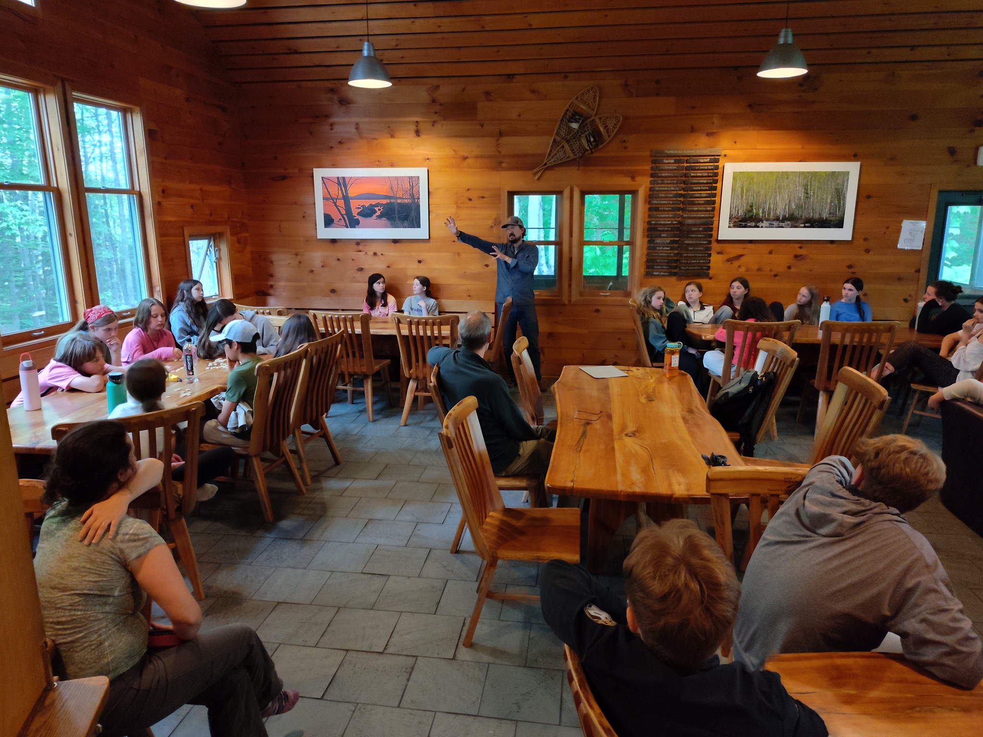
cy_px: 368
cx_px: 492
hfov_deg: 73.9
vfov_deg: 58.9
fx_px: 653
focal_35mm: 23
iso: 1750
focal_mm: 5.56
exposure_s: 1/60
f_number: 1.8
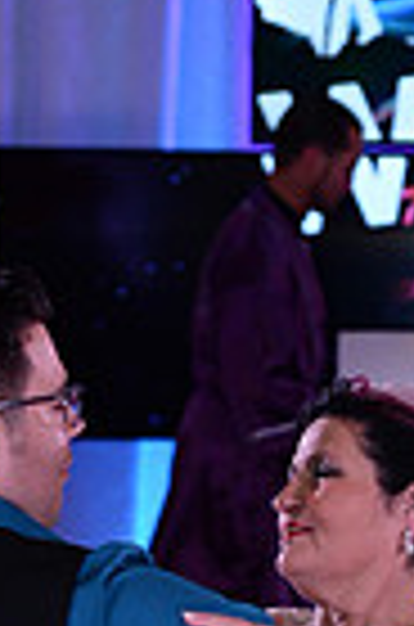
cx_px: 187
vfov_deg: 5.4
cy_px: 1130
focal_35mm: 375
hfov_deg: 3.6
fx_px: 6501
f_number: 4.5
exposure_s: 1/250
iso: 2000
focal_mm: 90
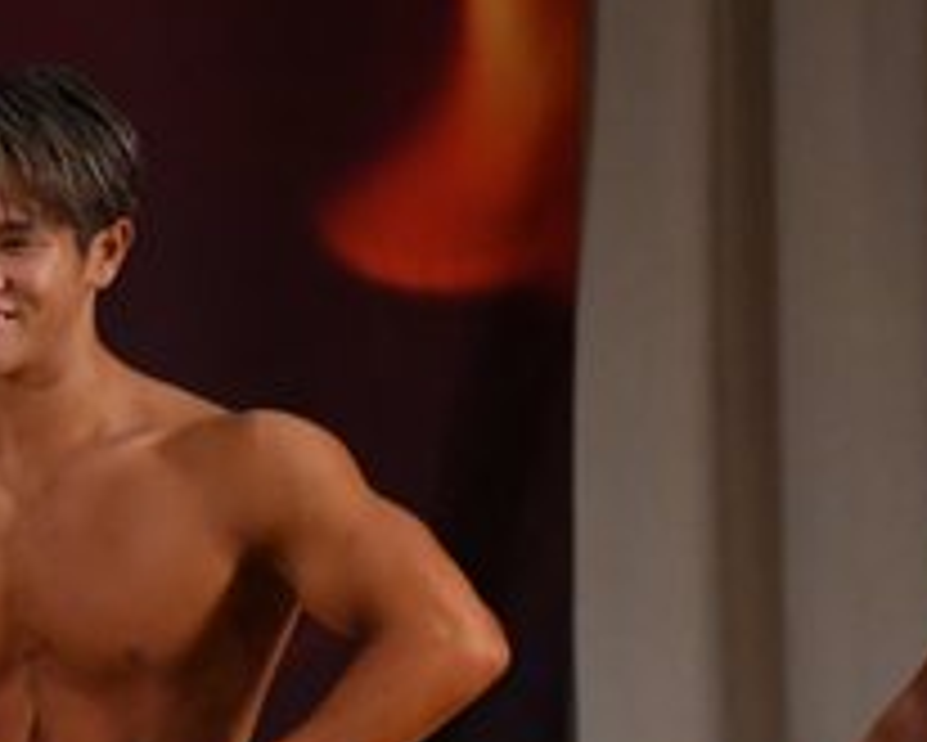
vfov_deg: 1.7
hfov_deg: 2.2
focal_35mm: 899
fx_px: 24676
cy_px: 1034
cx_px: 938
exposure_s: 1/400
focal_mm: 170
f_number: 5.6
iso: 3200
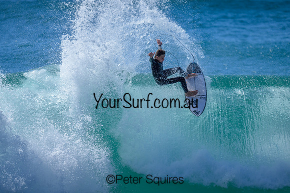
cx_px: 138
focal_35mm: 840
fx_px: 6767
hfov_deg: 2.5
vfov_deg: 1.6
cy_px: 101
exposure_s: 1/2000
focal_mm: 800
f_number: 6.3
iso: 250
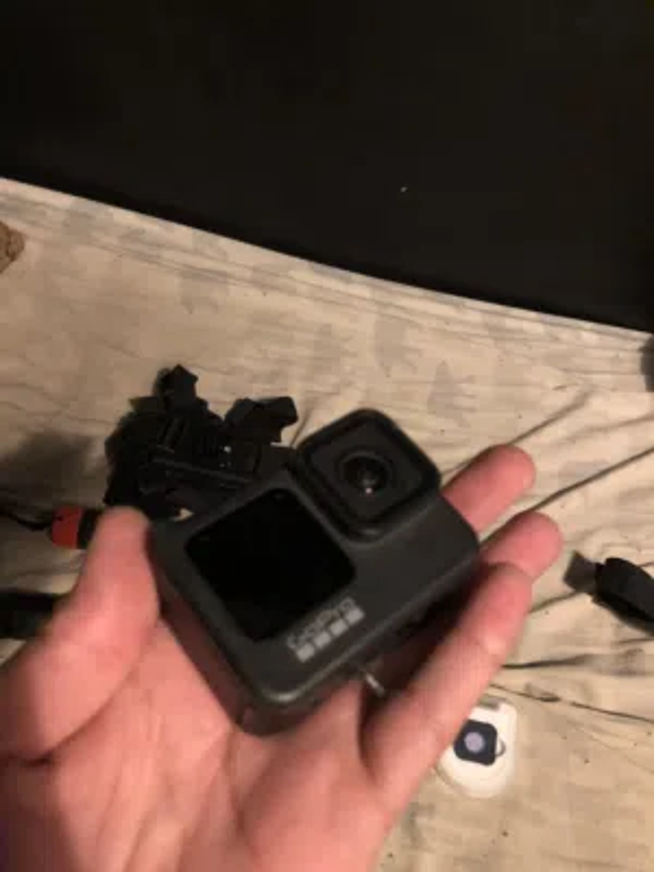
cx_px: 327
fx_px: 705
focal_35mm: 28
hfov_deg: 49.7
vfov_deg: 63.4
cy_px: 436
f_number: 1.8
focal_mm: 4
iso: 125
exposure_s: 1/4
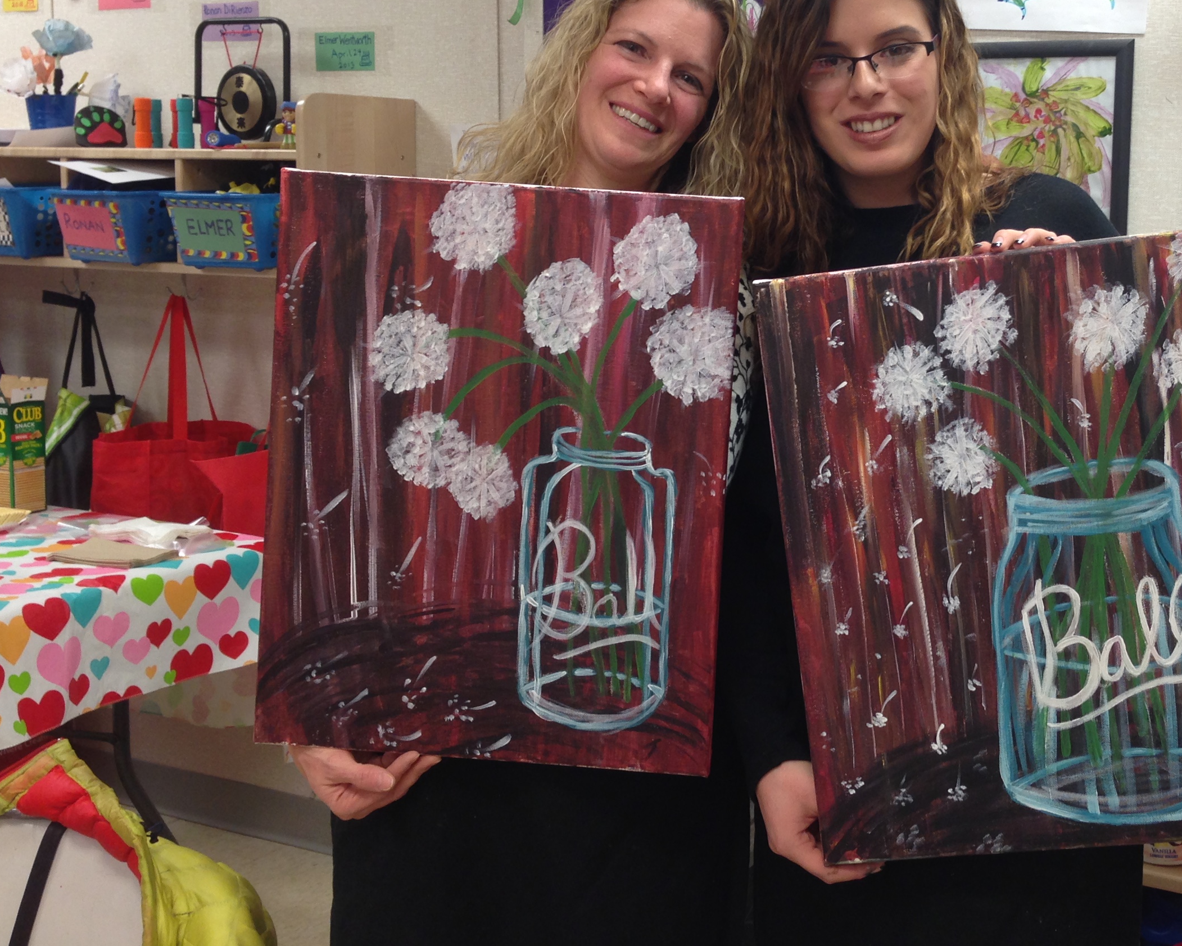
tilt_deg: -7.0
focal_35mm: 50
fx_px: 1749
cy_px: 342
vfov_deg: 30.1
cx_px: 813
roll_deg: -1.4
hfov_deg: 36.8
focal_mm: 4.12
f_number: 2.4
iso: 50
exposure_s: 1/20
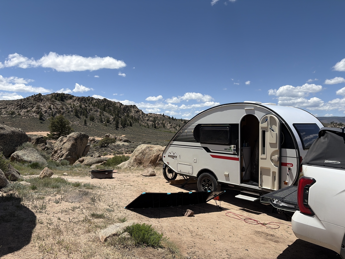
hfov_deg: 67.3
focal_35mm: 26
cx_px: 172
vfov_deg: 53.1
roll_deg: -0.1
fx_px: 259
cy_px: 130
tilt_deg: -0.5
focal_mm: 5.96
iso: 64
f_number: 1.6
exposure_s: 1/6993
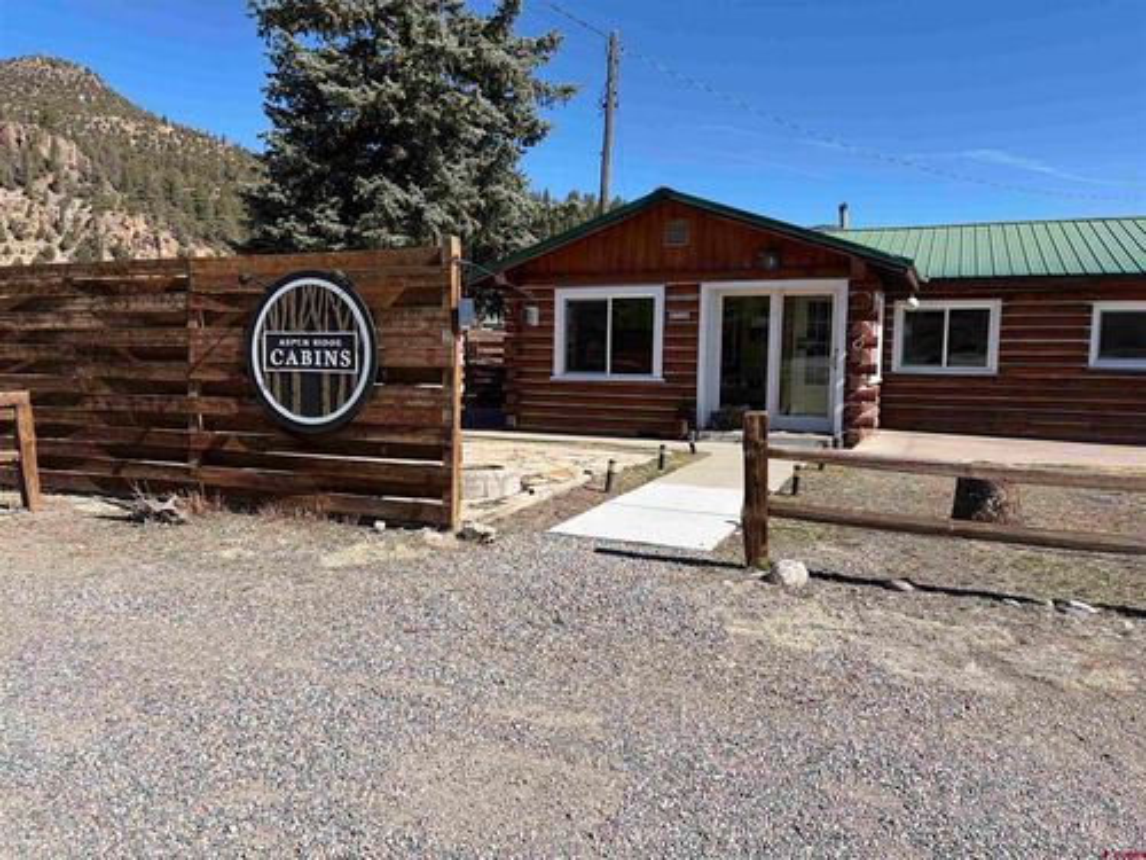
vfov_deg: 53.1
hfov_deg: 67.3
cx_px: 573
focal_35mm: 26
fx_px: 861
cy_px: 430
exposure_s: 1/3623
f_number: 1.6
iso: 64
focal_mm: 5.96
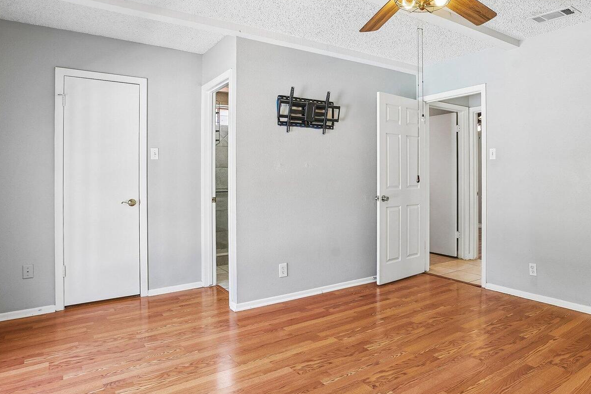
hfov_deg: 75.4
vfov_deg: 55.0
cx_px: 351
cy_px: 181
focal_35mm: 23
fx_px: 378
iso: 125
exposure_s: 1/20
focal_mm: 17
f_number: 7.1
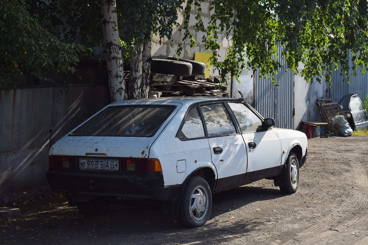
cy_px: 122
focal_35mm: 60
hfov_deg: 33.4
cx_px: 184
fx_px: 613
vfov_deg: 22.6
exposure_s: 1/500
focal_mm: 40
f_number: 6.3
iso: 200
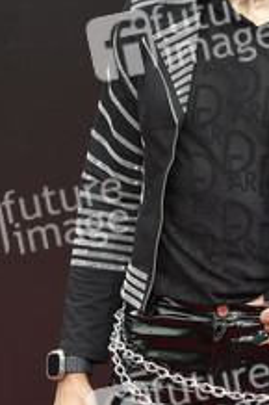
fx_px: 1852
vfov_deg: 12.4
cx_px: 236
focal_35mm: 165
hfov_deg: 8.3
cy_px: 130
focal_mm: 90
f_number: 6.3
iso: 400
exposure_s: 1/200
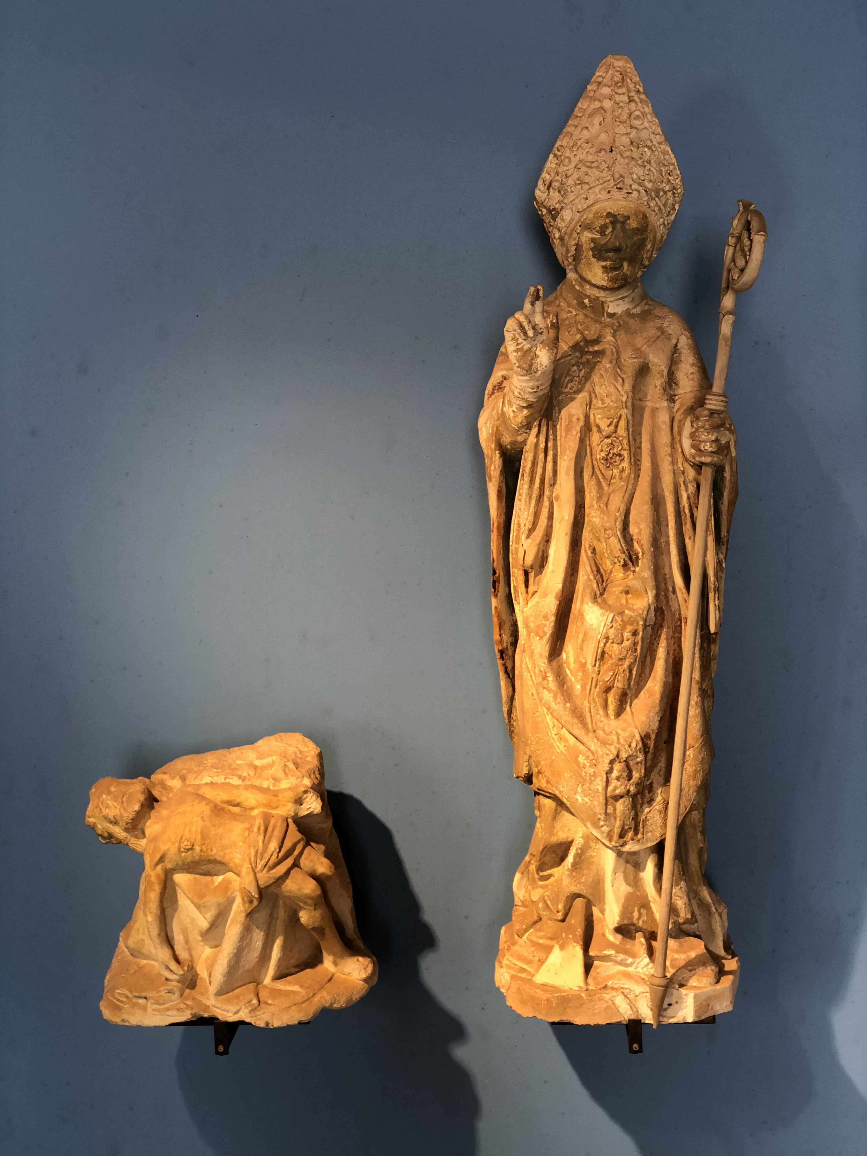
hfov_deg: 28.0
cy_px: 578
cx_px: 434
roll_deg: +1.4
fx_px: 1737
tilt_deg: -2.0
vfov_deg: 36.8
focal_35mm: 52
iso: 80
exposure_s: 1/50
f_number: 2.4
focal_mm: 6
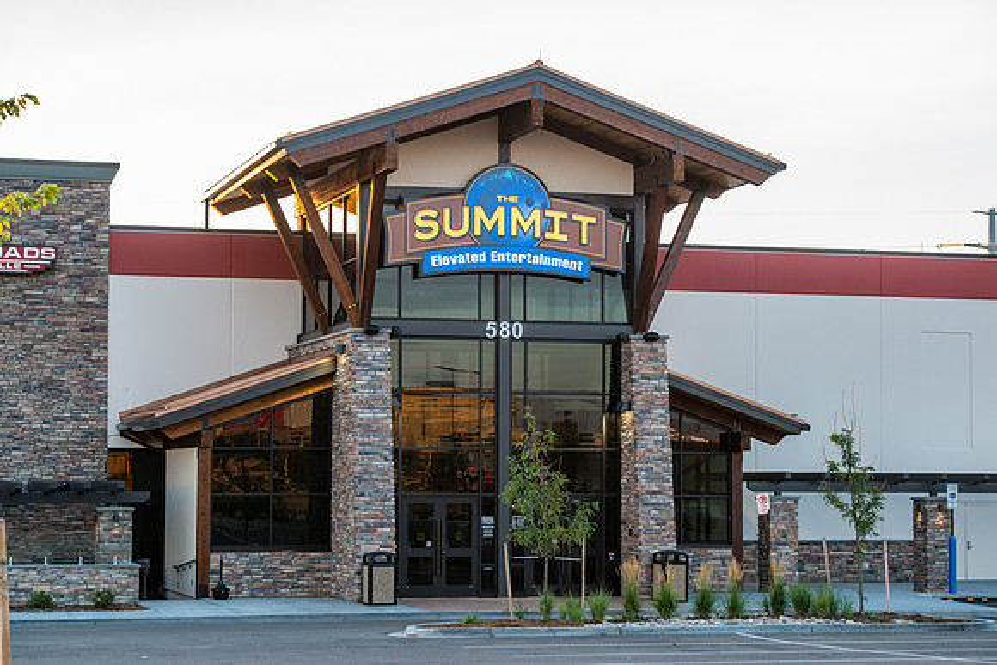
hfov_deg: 23.9
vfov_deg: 16.1
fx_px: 2354
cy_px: 332
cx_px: 498
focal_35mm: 85
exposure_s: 1/125
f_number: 7.1
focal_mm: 85
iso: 800
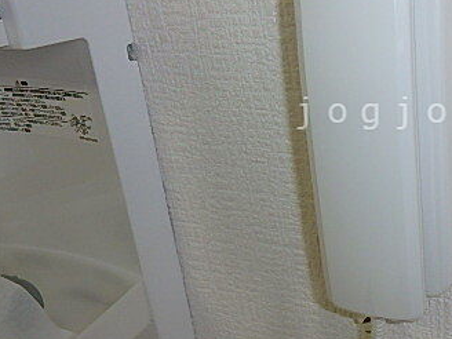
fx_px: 535
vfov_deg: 34.8
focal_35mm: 41
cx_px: 391
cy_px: 113
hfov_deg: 42.6
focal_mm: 3.7
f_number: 3.5
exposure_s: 1/30
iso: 125
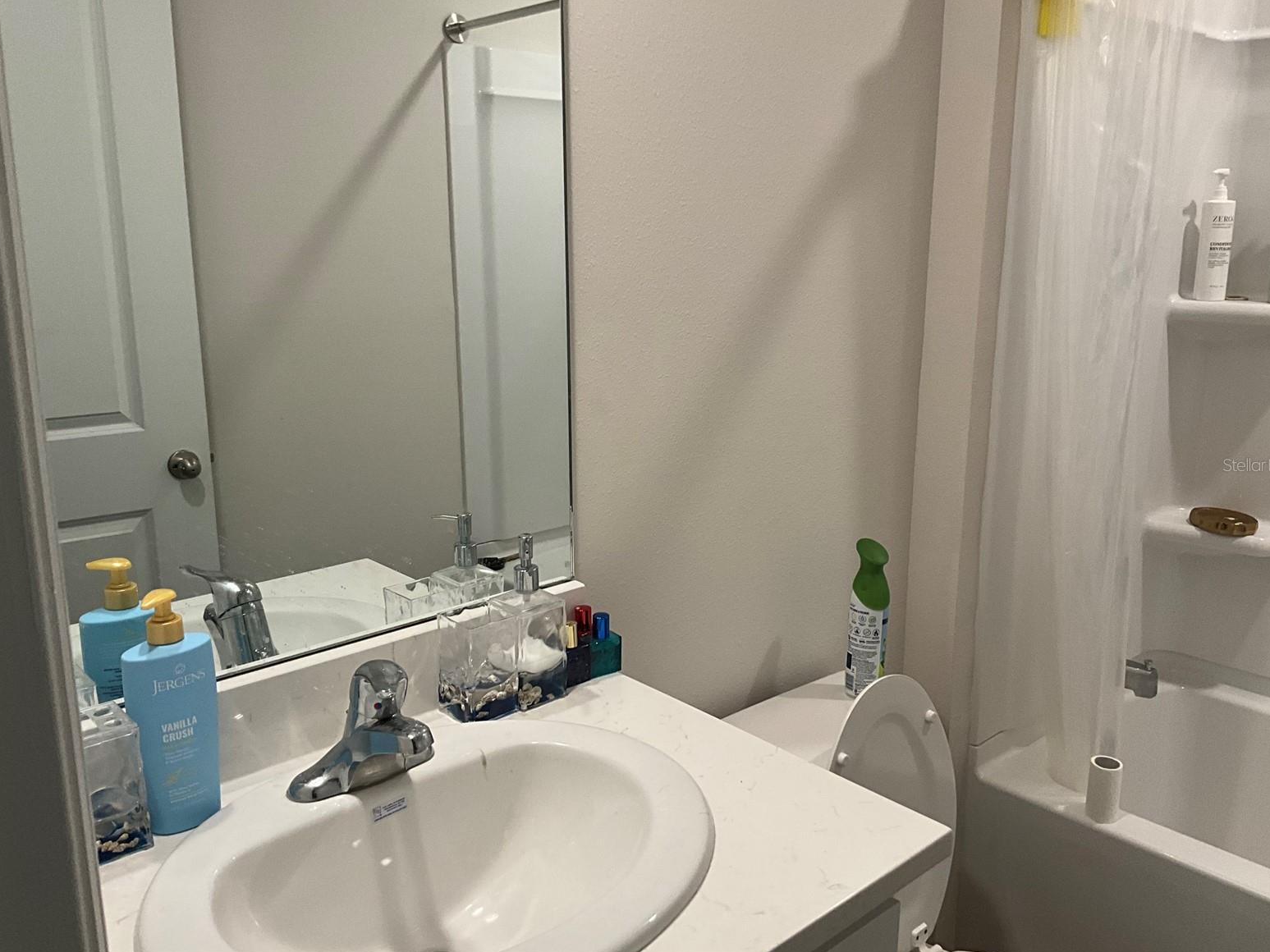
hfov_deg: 60.0
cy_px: 465
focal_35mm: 30
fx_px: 1101
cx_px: 644
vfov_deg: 46.8
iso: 64
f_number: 1.8
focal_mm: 3
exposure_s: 1/79
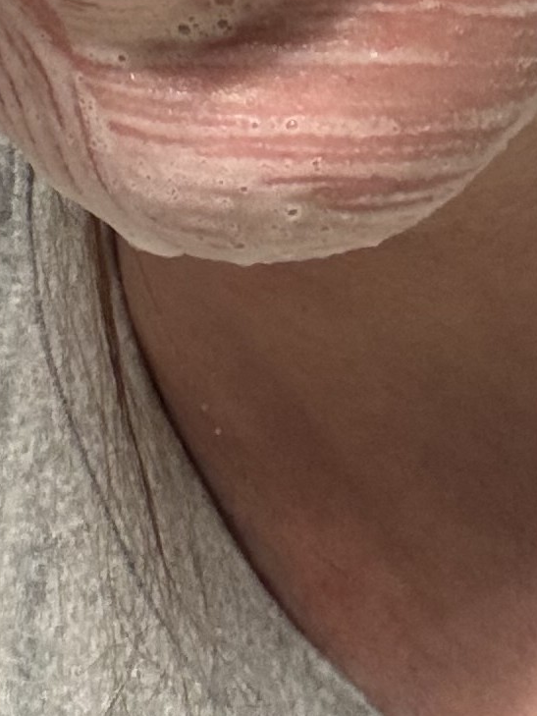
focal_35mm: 127
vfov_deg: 13.9
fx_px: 2626
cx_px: -3
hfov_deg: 11.6
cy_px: -537
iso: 200
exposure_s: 1/60
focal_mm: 2.69
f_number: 1.9
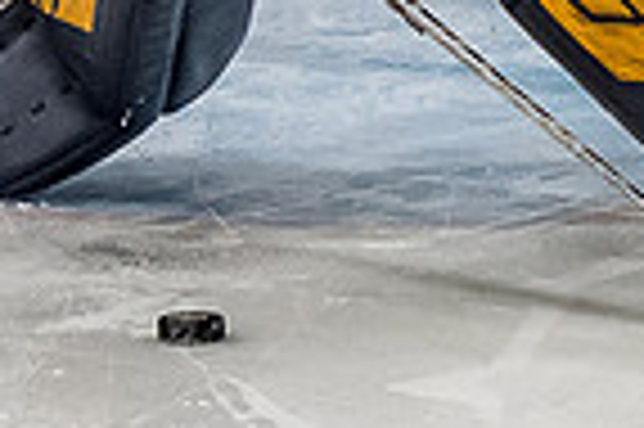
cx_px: 403
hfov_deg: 2.6
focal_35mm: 803
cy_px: -277
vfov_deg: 1.7
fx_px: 14348
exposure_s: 1/800
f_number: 3.2
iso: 1600
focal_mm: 75
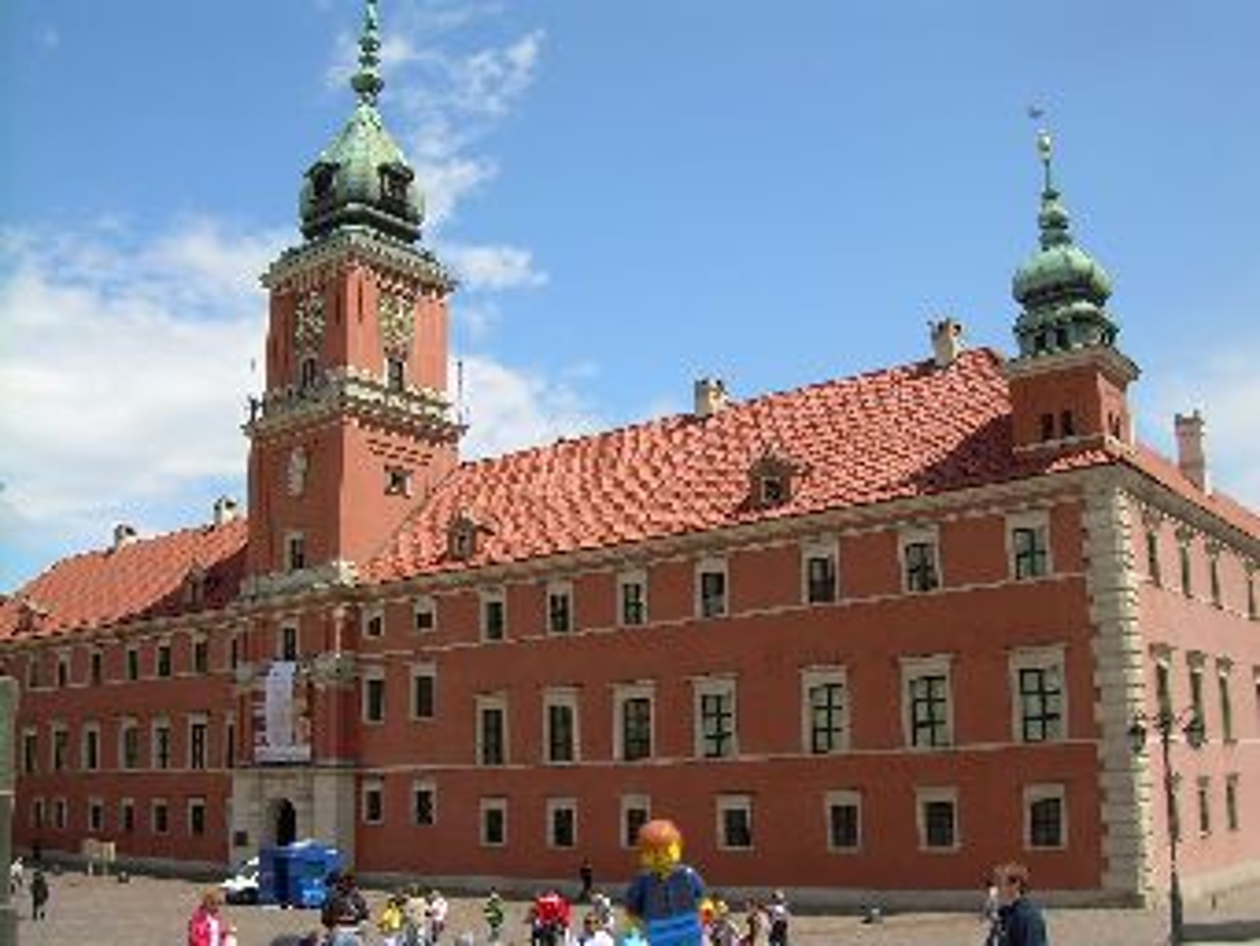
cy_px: 473
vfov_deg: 37.7
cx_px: 630
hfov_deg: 49.0
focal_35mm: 38
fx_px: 1384
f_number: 4.6
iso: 50
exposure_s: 1/420
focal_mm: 6.3
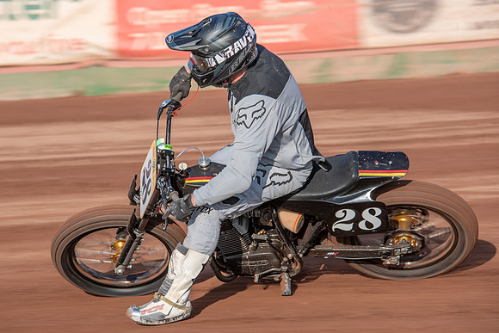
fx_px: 2797
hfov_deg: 10.2
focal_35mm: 202
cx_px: 224
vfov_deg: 6.8
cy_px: 170
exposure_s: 1/200
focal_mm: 175
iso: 100
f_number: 5.6
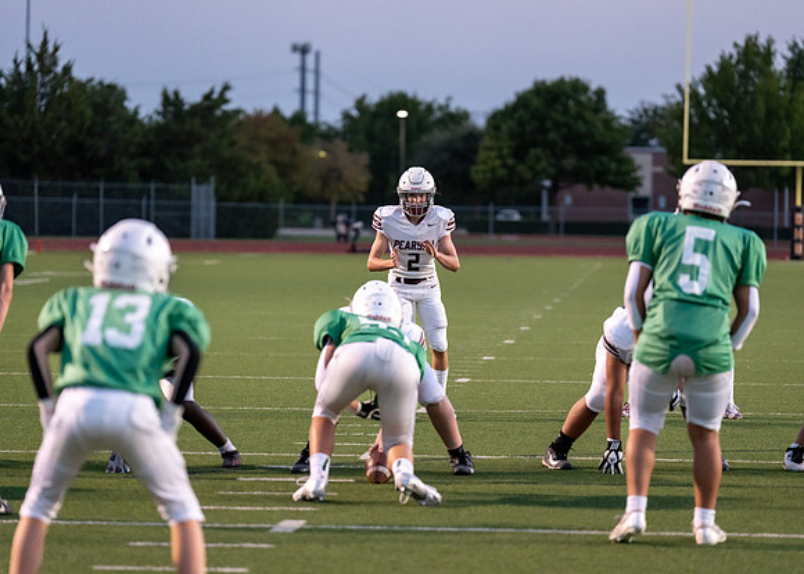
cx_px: 402
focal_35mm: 149
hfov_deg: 13.5
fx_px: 3397
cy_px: 287
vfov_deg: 9.7
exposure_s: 1/1000
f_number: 2.8
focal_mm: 142
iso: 2500
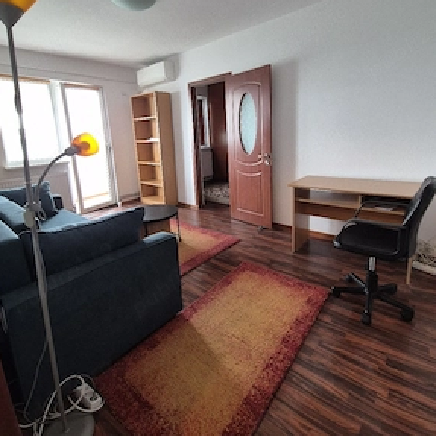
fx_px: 228
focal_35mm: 16
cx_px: 211
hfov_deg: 87.4
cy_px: 178
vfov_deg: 86.5
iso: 320
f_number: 2.2
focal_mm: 2.2
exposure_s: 1/50
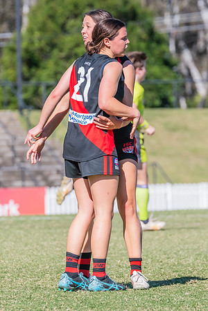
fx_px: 6073
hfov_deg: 2.0
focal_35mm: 701
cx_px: 114
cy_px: 155
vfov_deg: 2.9
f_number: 11
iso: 800
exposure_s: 1/1250
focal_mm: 420
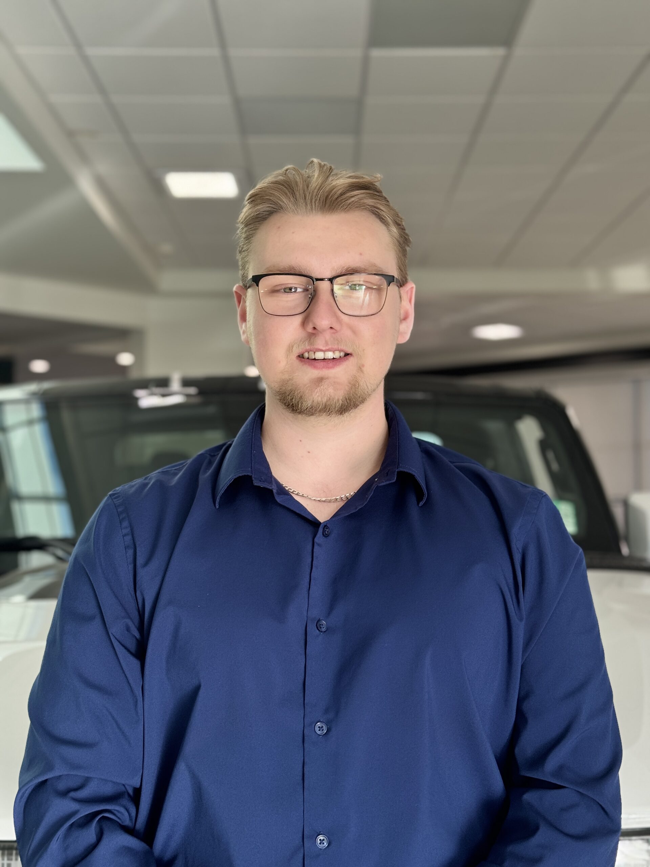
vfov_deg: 39.7
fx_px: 1202
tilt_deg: +2.1
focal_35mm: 48
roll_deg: +0.4
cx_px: 325
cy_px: 434
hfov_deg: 30.3
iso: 64
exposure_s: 1/442
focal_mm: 6.76
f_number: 1.78
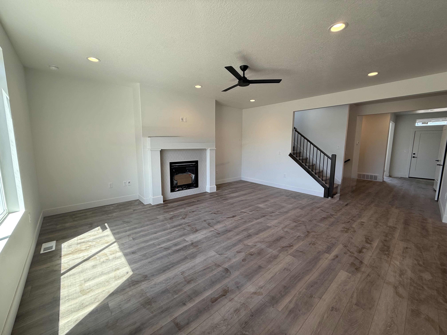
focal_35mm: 14
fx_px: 181
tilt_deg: -7.1
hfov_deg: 102.1
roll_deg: -0.6
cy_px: 168
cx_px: 224
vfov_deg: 85.7
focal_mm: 2.22
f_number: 2.2
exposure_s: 1/120
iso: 64
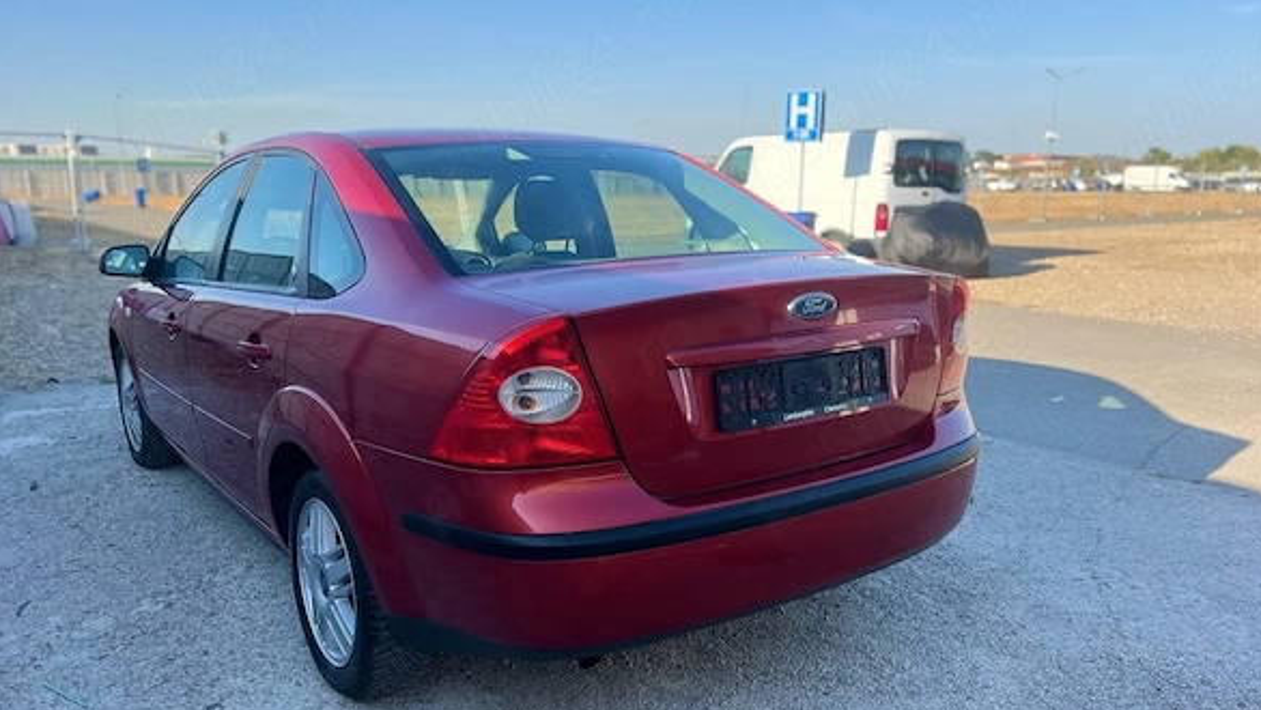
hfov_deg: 66.0
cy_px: 430
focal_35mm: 29
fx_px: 970
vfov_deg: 40.0
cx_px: 641
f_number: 1.5
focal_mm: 5.7
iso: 50
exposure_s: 1/1412
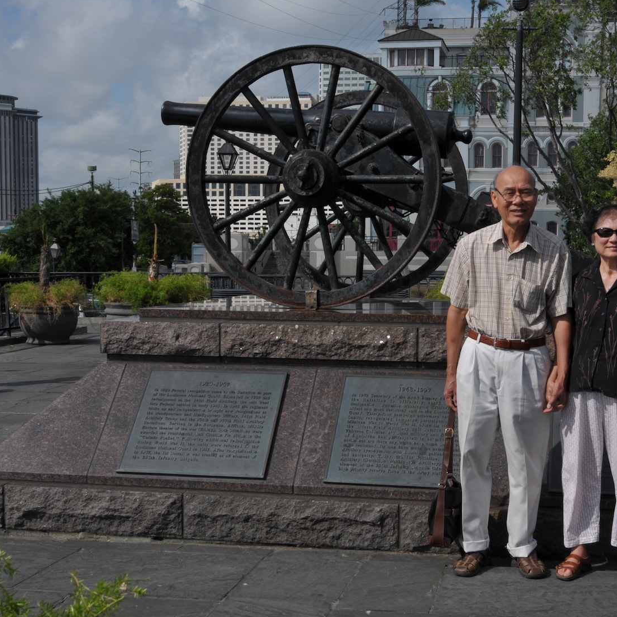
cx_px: 371
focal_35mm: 51
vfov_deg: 33.4
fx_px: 1028
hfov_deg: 33.3
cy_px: 330
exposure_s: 1/500
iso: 200
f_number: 11
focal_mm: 22
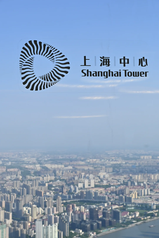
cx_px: 80
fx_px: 378
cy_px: 119
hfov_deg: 23.8
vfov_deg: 35.1
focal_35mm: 57
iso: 100
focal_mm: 38
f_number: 9
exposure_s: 1/200
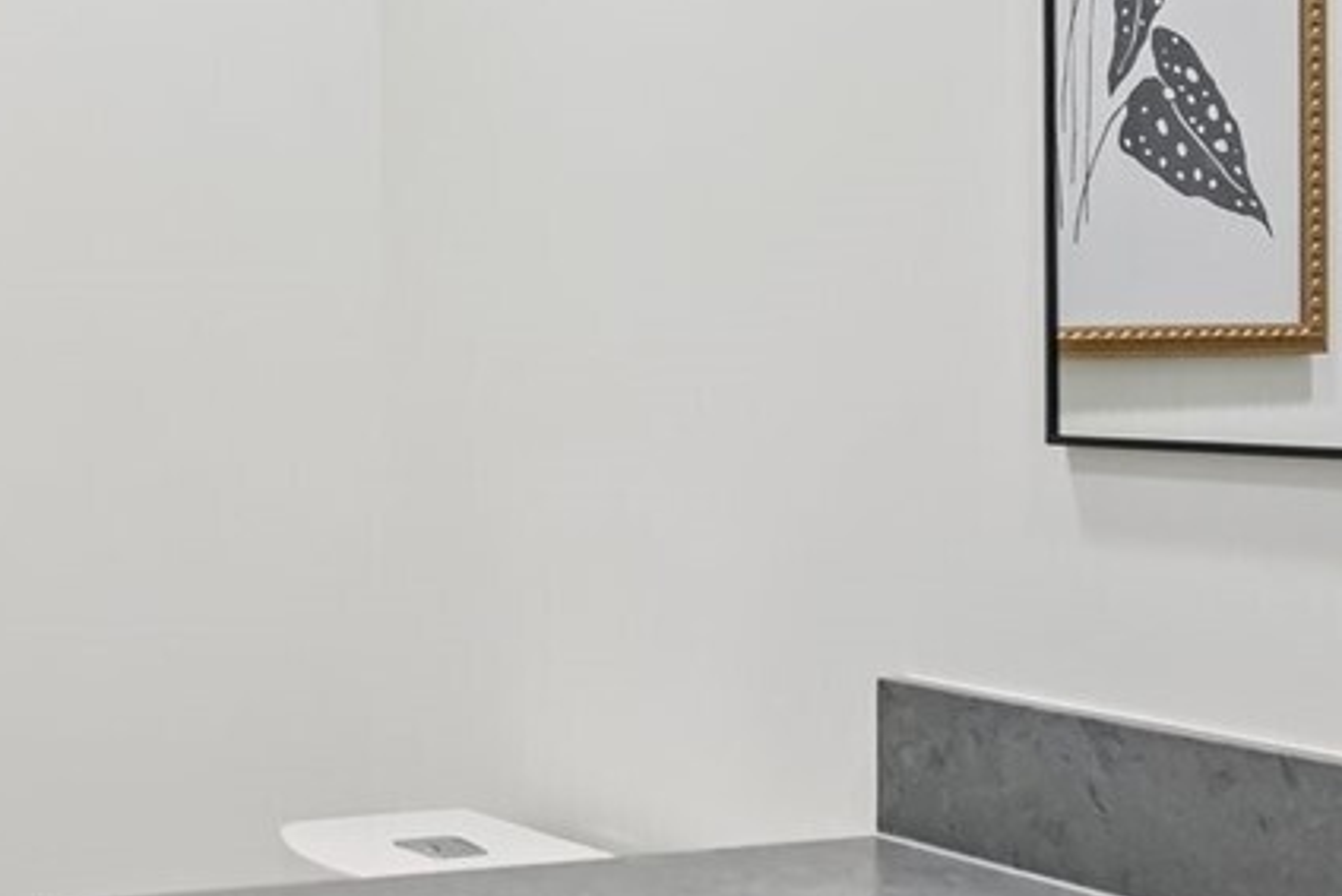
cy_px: 302
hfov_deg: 25.0
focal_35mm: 80
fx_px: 2983
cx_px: 312
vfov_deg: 17.0
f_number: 8
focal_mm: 20
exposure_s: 1/25
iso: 400
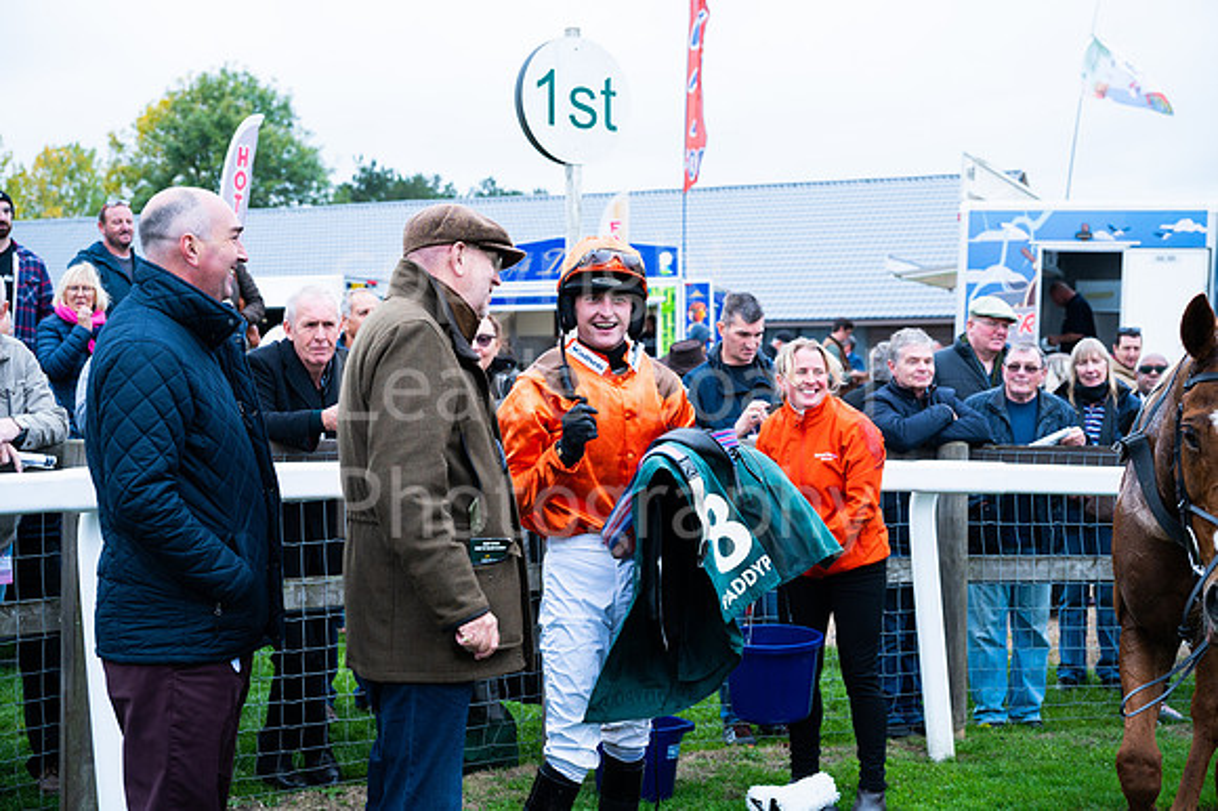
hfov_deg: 39.6
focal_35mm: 50
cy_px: 406
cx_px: 609
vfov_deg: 27.0
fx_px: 1691
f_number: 4
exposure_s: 1/800
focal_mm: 50
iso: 500
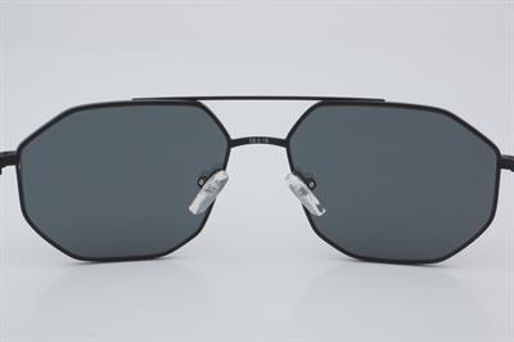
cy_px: 171
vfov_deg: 18.2
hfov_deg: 27.0
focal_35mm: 75
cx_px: 257
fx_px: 1070
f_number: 32
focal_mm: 50
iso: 100
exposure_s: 1/4
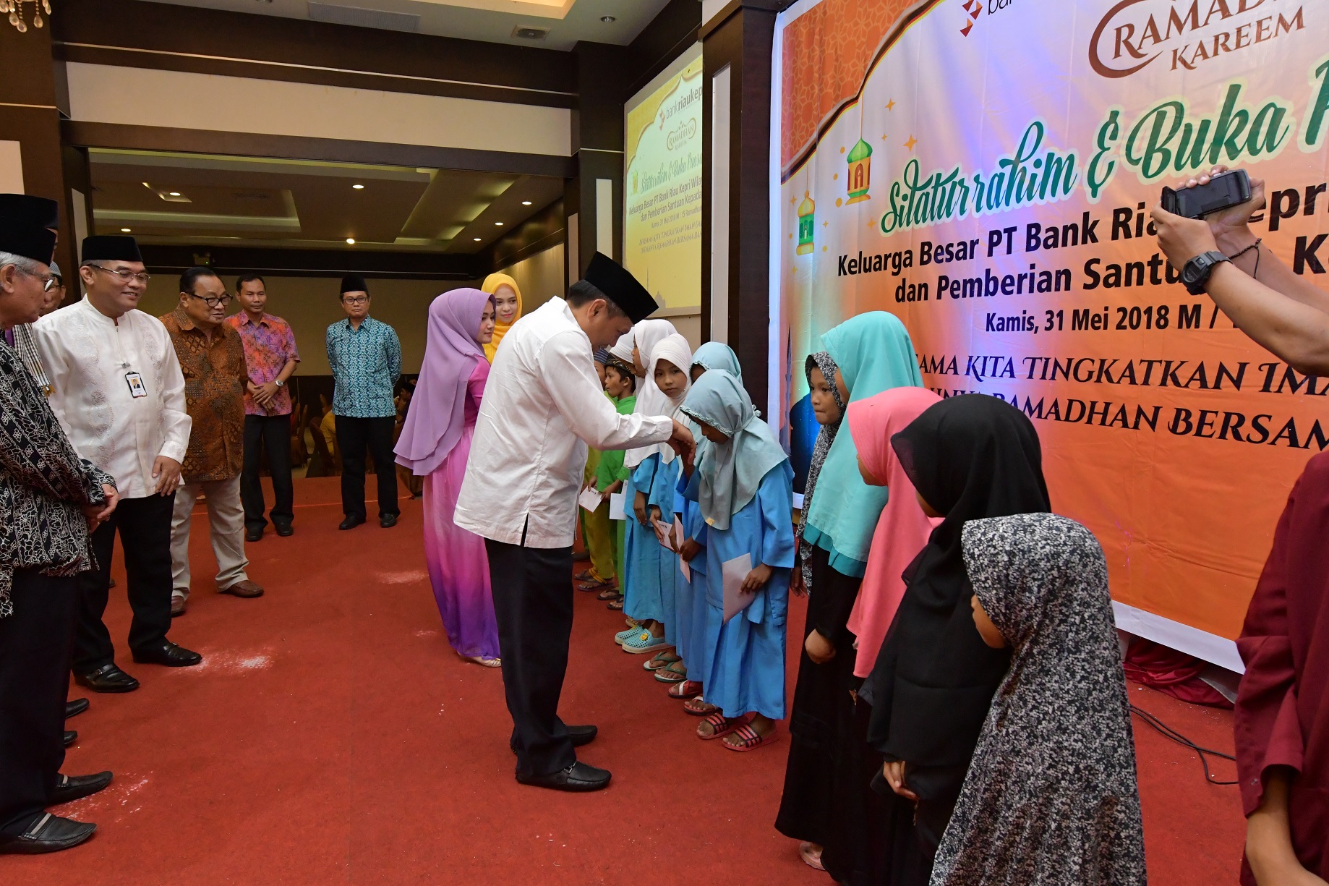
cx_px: 664
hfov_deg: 81.2
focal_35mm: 21
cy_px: 443
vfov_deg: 59.5
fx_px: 775
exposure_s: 1/160
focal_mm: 14
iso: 3200
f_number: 6.3
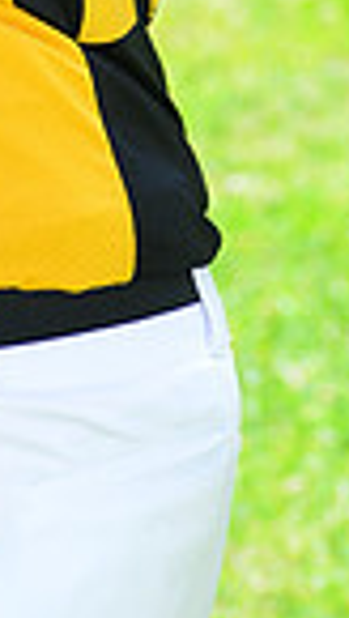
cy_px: -460
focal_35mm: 564
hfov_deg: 2.2
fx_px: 9241
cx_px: -23
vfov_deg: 3.8
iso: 200
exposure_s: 1/200
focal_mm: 135
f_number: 8
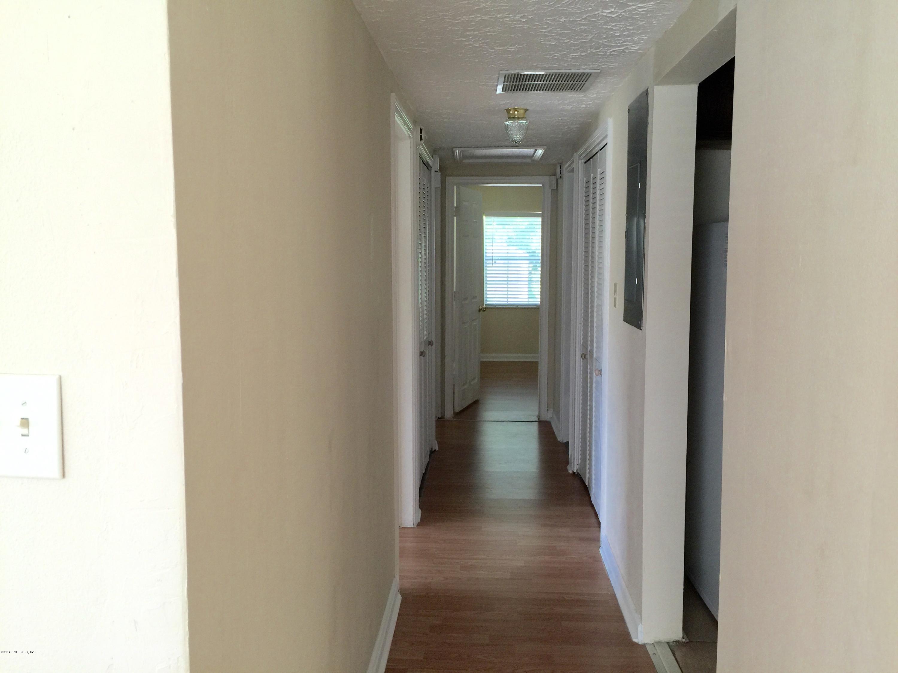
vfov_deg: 48.2
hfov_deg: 61.7
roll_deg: -1.1
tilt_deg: -6.7
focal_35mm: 29
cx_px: 449
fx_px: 752
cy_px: 336
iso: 32
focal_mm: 4.15
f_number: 2.2
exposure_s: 1/30
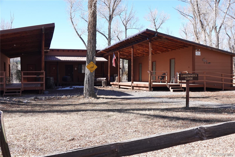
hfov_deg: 54.4
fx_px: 228
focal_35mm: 35
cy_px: 78
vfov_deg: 37.8
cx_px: 118
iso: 100
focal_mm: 12.96
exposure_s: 1/400
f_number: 3.2
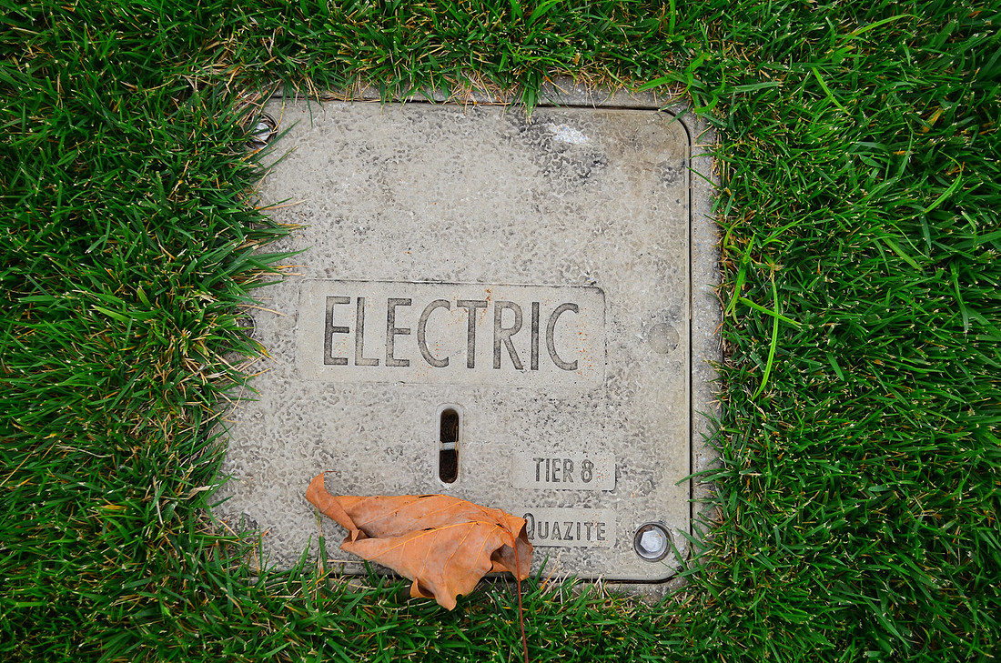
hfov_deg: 41.2
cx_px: 500
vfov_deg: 28.0
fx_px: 1332
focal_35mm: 48
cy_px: 332
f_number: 5.6
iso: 100
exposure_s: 1/125
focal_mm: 32
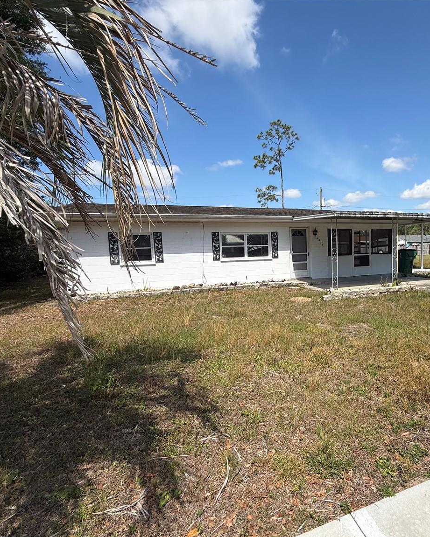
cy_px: 278
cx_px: 290
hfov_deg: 68.7
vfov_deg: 83.2
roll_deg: +1.7
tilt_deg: -5.0
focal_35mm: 19
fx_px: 302
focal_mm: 2.22
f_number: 2.2
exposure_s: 1/820
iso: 20
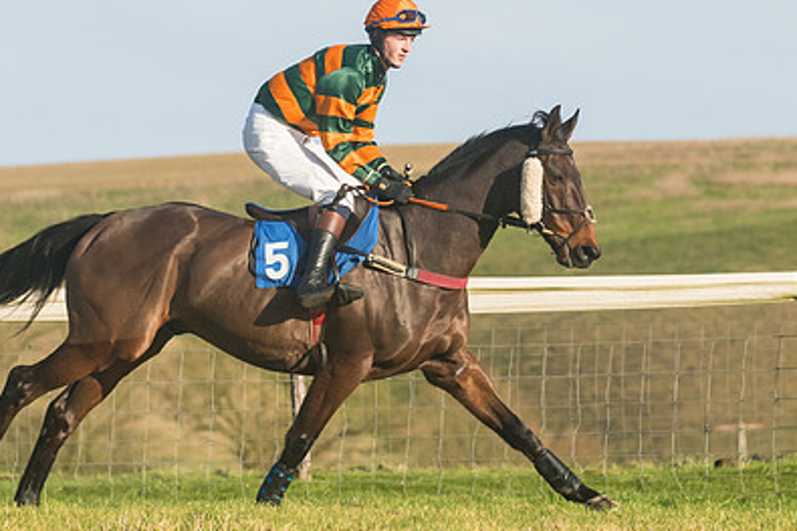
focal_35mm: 341
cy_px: 260
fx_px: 7546
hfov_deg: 6.0
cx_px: 349
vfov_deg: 4.0
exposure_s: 1/5000
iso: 400
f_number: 5
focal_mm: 155
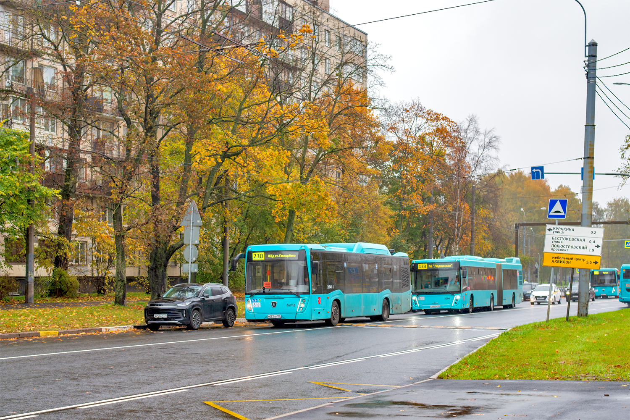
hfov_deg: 39.6
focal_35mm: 50
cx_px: 315
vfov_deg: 27.0
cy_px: 210
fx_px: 875
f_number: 5
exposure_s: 1/125
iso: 400
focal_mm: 50
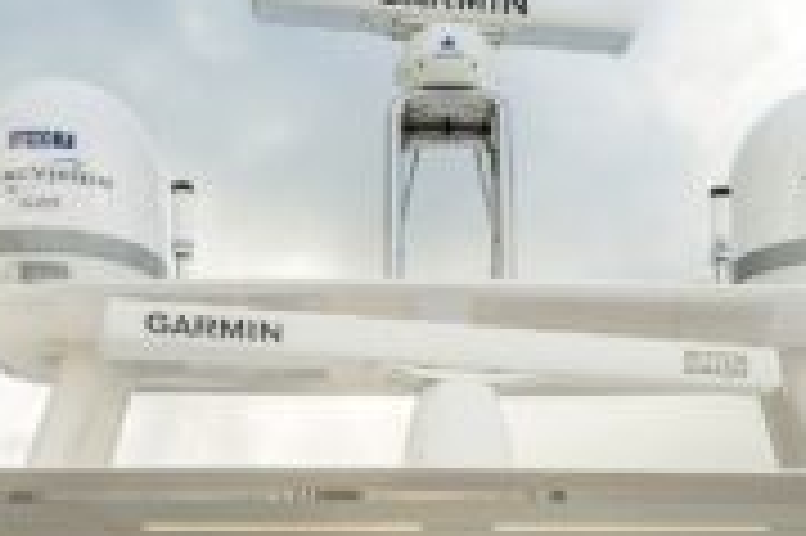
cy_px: 748
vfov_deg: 20.2
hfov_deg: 33.4
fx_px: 1342
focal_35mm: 60
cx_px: 464
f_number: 8
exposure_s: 1/1250
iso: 400
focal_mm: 14
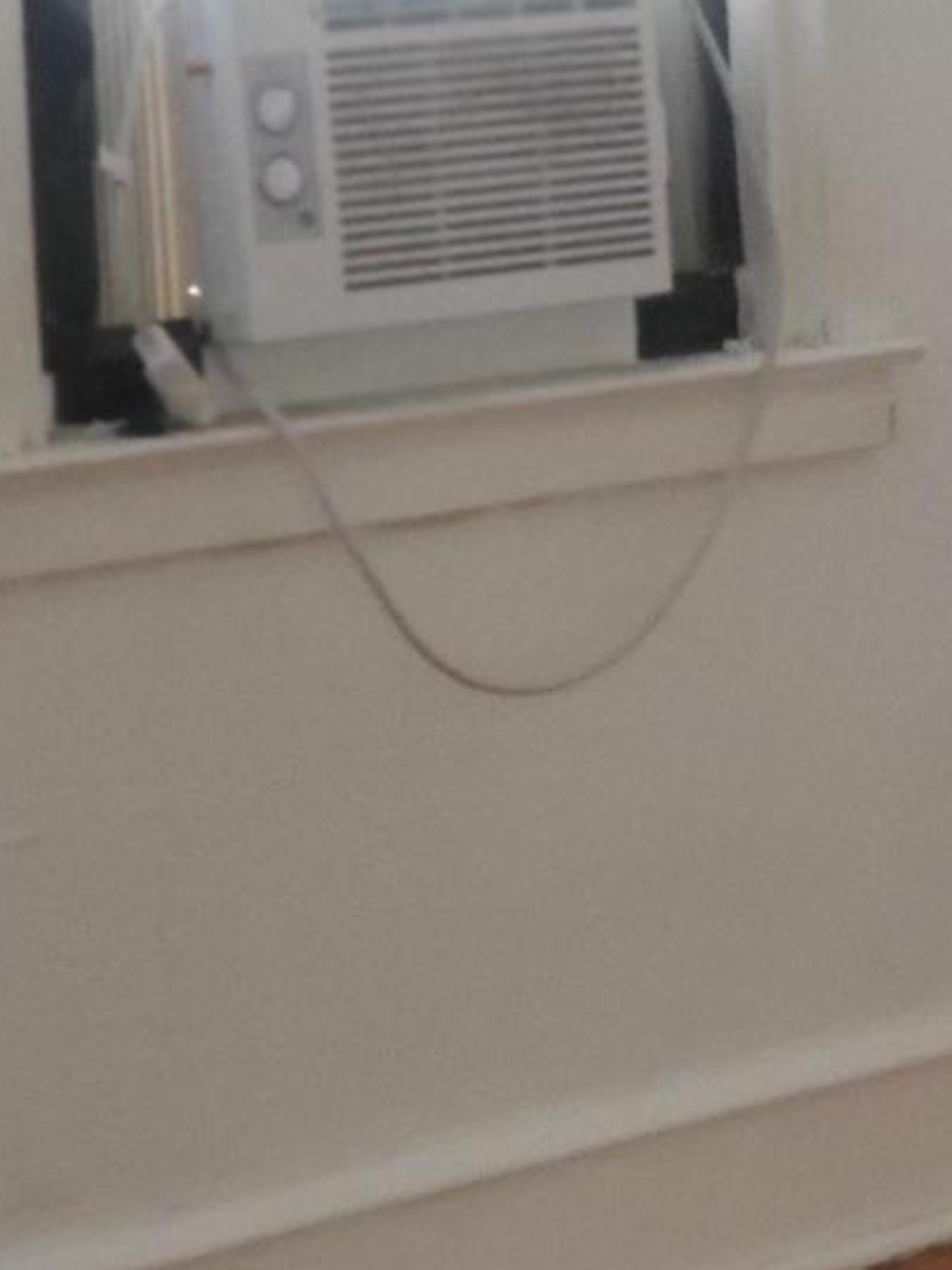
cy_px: 861
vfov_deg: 13.3
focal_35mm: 148
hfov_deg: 9.8
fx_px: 5427
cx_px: 1225
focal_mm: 6
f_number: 2.4
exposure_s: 1/39
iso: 1000
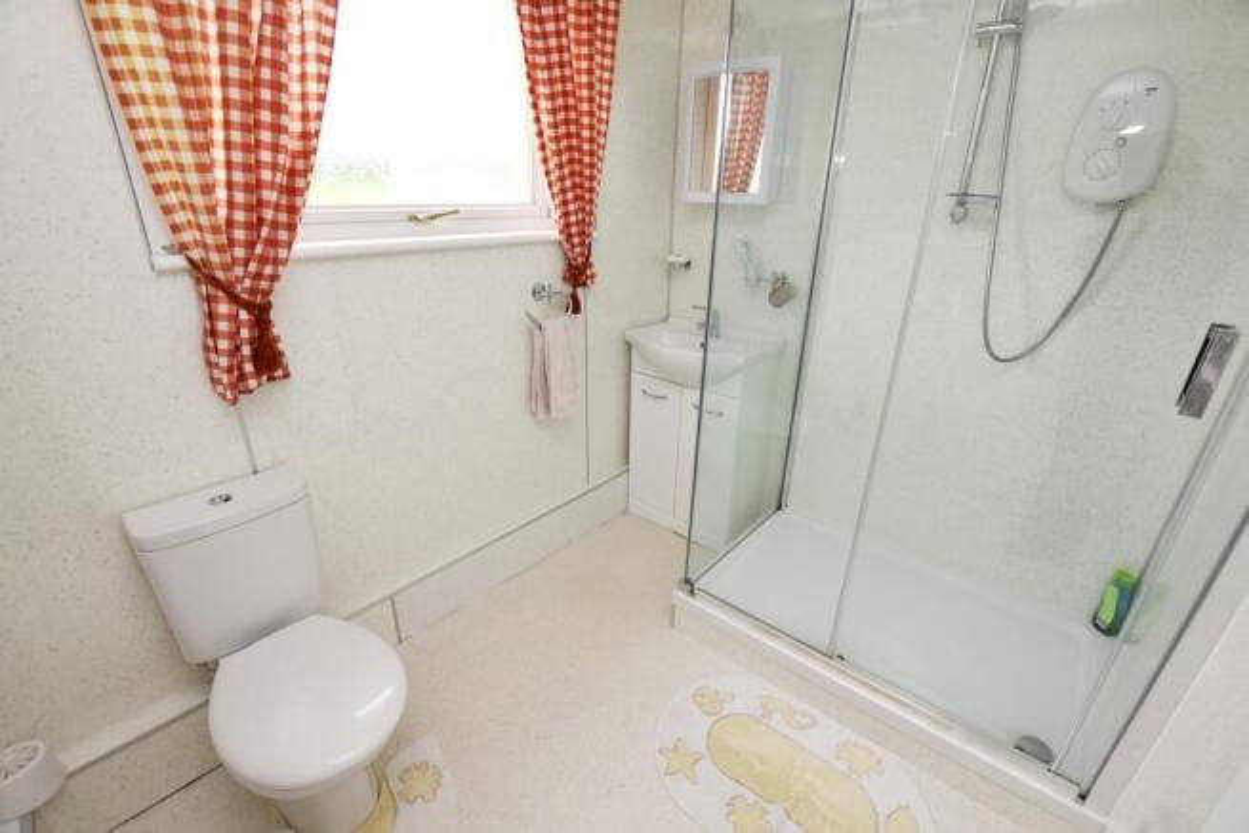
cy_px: 416
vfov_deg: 77.4
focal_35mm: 15
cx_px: 624
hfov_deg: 100.4
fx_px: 520
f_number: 5.6
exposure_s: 1/125
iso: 180
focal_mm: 10
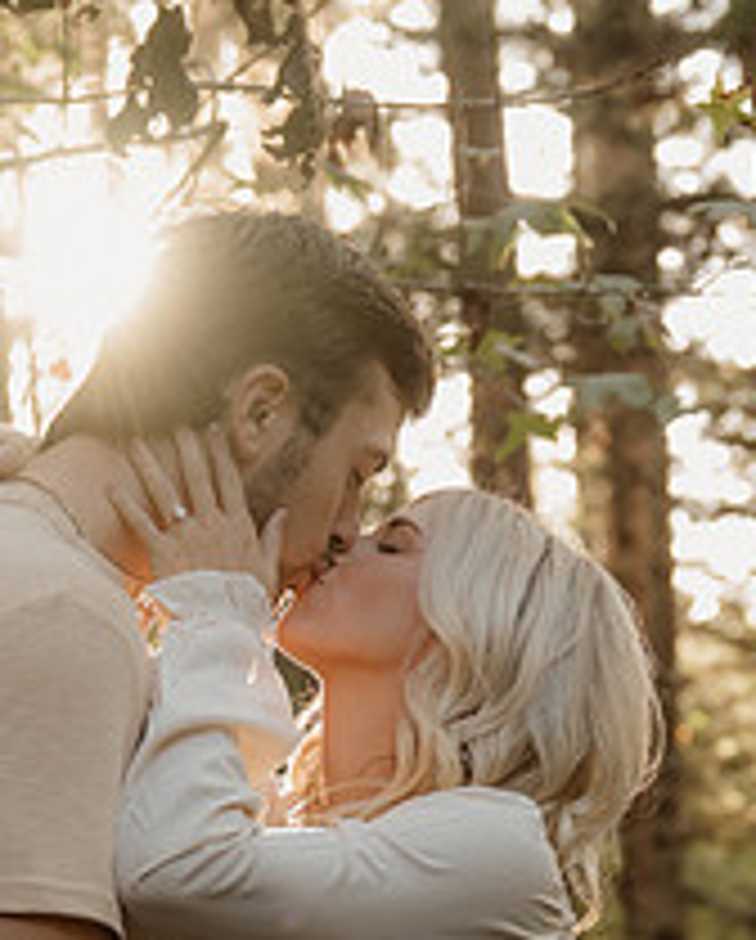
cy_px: 760
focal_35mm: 121
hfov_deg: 12.8
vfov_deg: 15.8
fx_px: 3374
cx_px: 243
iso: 500
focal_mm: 40
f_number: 2.8
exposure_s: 1/125
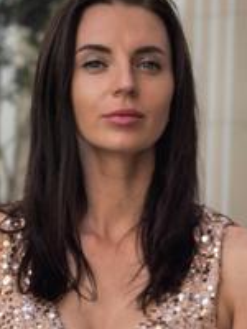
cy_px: 332
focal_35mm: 164
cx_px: 260
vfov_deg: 11.9
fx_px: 1560
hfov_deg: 9.0
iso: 50
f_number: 2.2
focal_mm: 7.5
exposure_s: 1/120
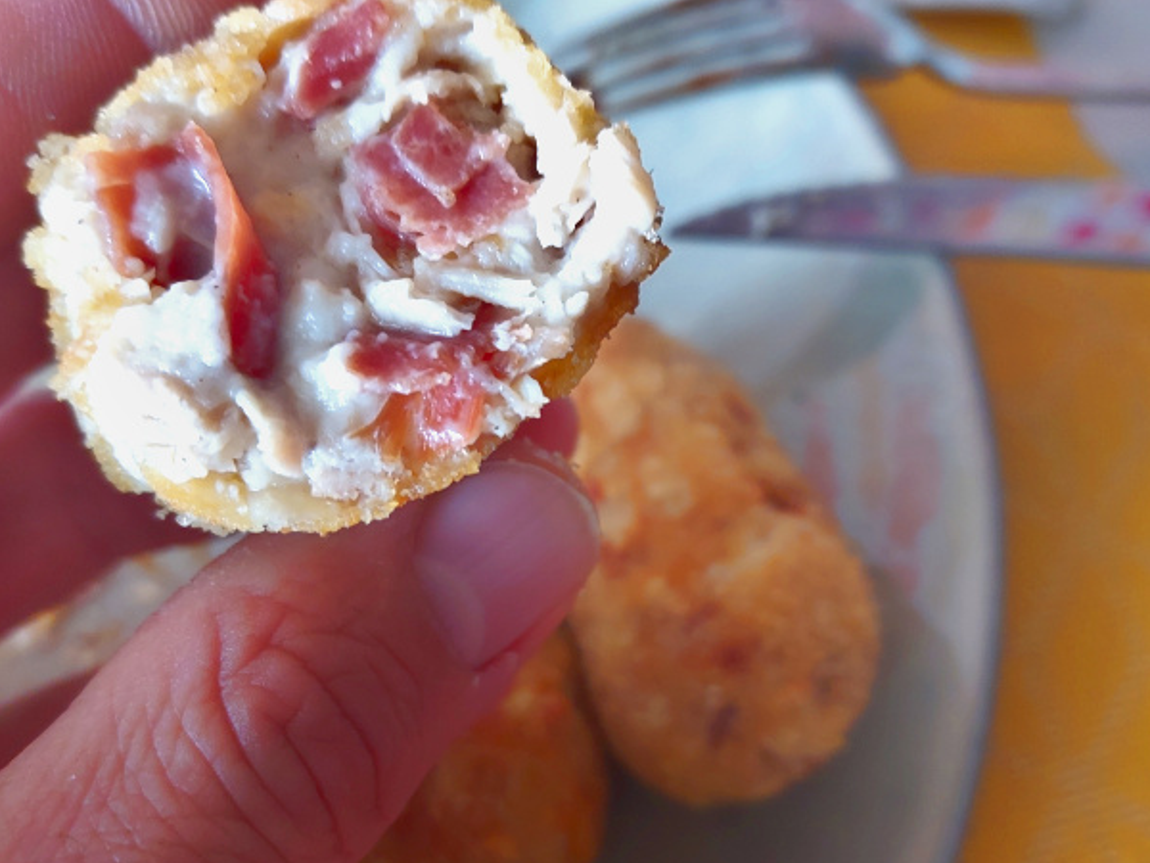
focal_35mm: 30
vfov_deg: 46.7
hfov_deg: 60.0
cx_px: 575
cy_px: 492
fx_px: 997
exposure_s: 1/50
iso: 400
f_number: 1.8
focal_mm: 4.6
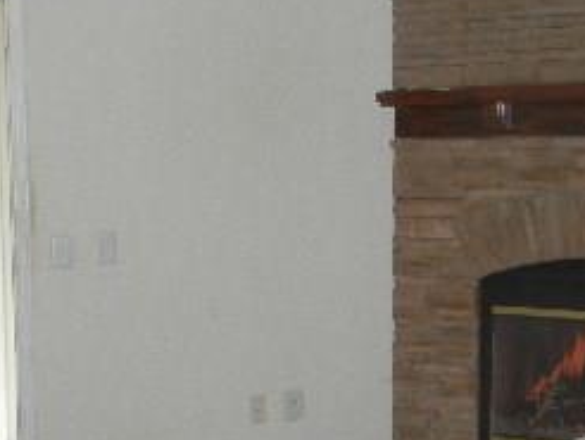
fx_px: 1319
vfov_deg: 18.8
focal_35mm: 78
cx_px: 297
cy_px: 314
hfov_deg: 25.0
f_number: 3.5
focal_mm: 5.4
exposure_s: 1/30
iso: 387
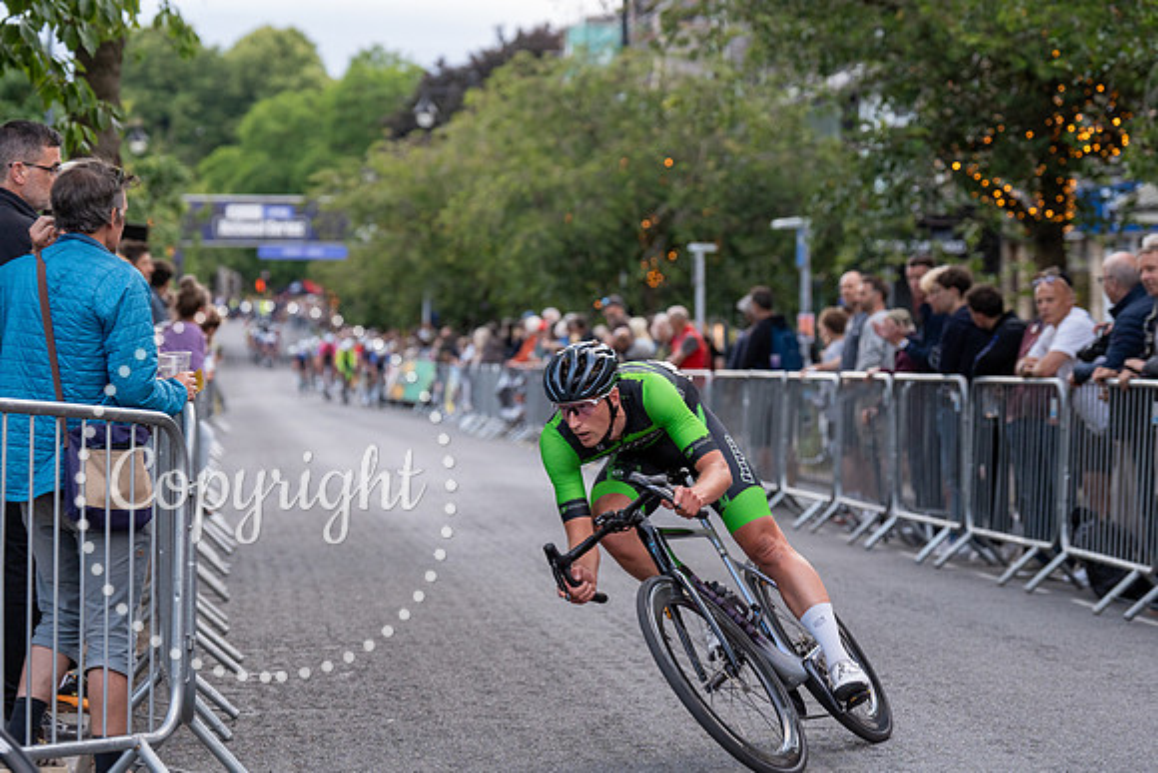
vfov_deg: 12.2
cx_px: 579
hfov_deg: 18.2
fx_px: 3607
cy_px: 386
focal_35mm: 112
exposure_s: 1/800
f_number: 3.5
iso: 1600
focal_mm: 104
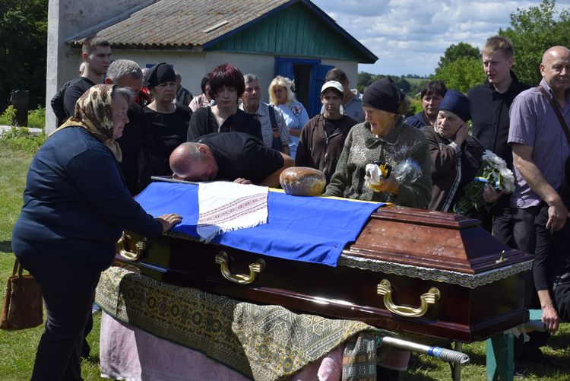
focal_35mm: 57
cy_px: 190
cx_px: 285
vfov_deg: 23.8
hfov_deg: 35.0
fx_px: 903
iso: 200
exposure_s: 1/500
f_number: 11
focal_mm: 38
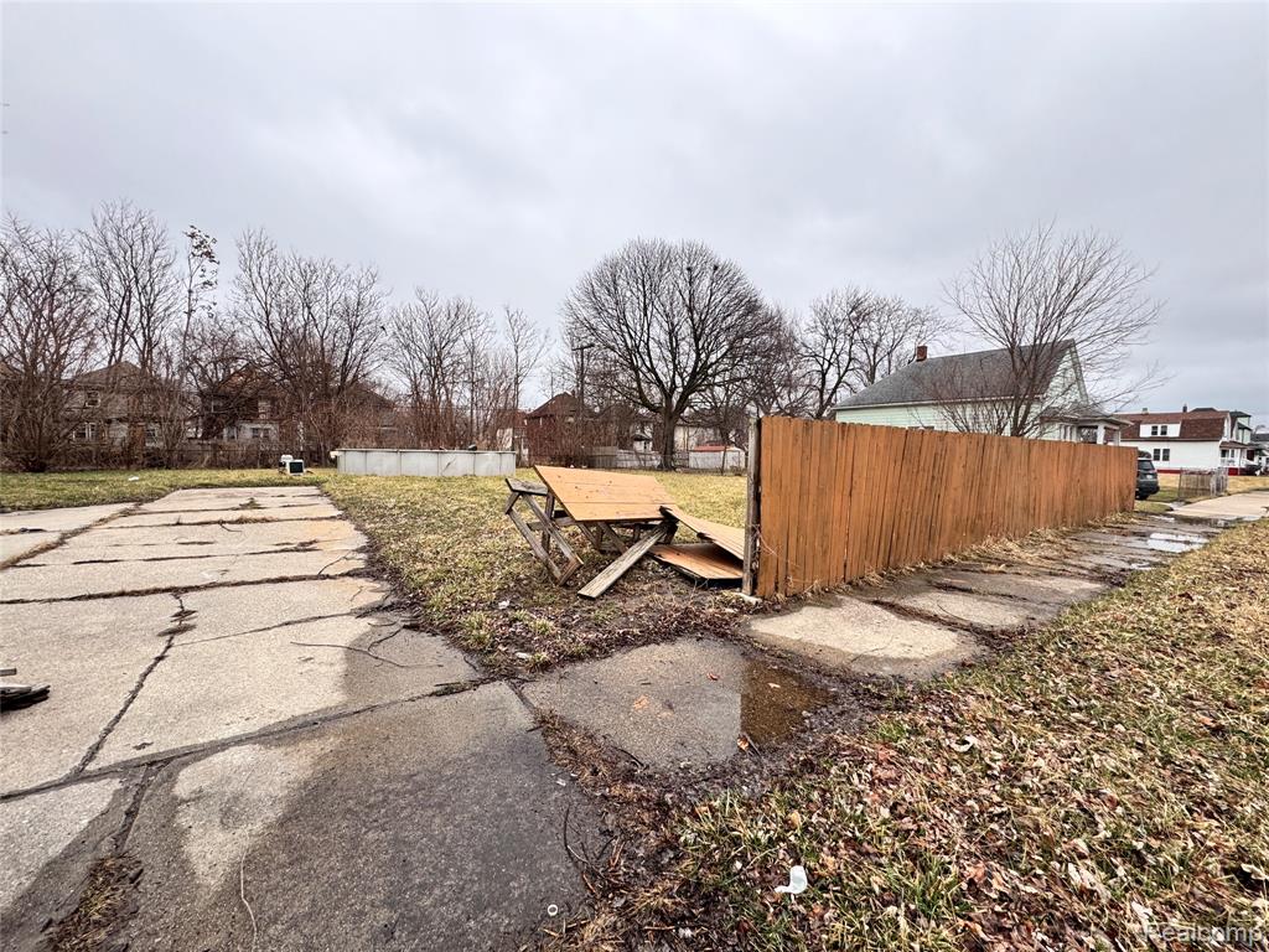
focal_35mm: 14
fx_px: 513
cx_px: 634
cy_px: 476
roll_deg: -1.5
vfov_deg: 85.7
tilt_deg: -1.9
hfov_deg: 102.1
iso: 40
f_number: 2.2
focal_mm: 2.22
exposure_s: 1/139
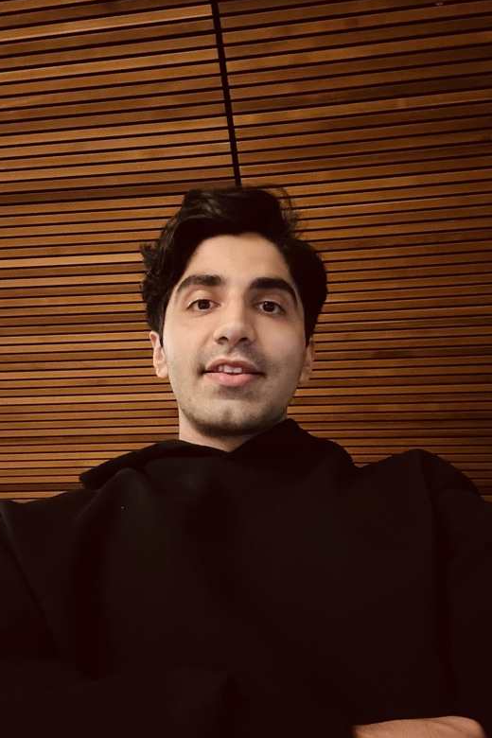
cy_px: 360
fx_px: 656
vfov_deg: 58.7
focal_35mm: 32
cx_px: 254
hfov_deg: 41.1
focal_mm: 2.69
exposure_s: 1/19
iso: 640
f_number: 1.9
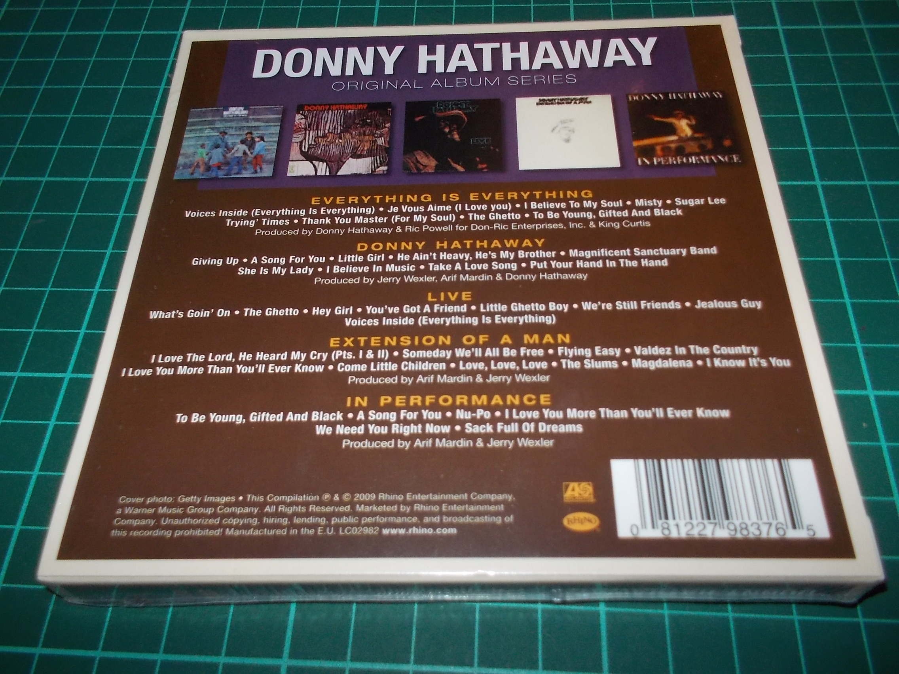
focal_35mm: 29
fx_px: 753
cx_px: 450
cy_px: 337
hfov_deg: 61.7
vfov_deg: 48.2
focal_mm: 4.1
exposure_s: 1/30
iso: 200
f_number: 3.3
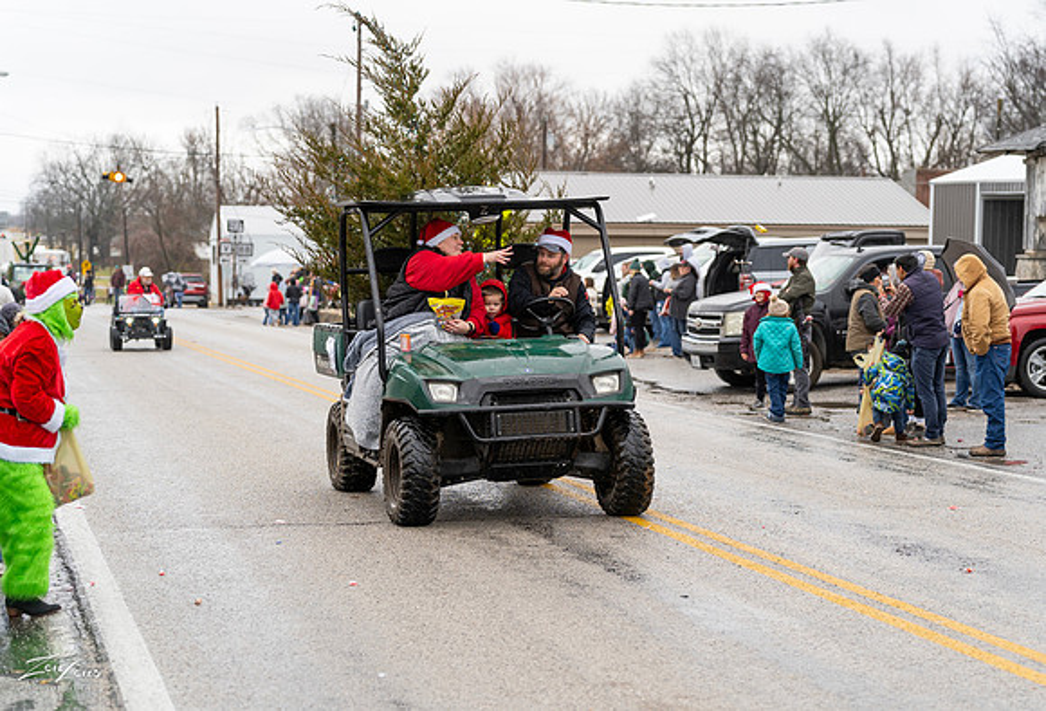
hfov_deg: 29.7
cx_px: 587
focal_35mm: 67
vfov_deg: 20.4
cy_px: 390
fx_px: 1970
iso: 320
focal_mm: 60
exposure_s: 1/640
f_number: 2.8
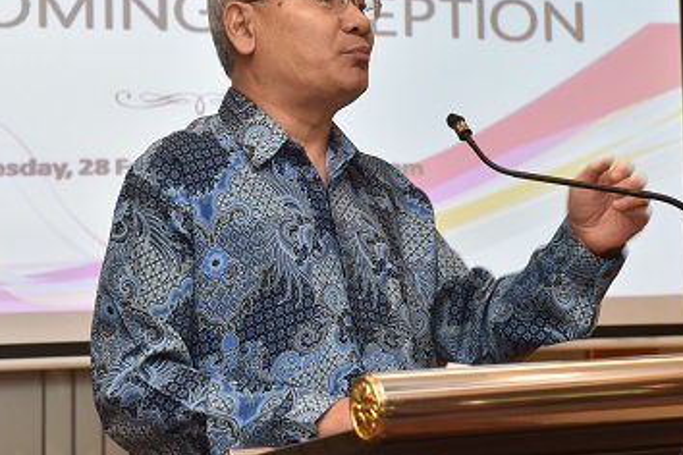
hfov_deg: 19.5
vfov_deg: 13.0
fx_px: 1992
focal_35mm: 105
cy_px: 97
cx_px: 305
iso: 800
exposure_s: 1/60
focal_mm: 60
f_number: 5.6
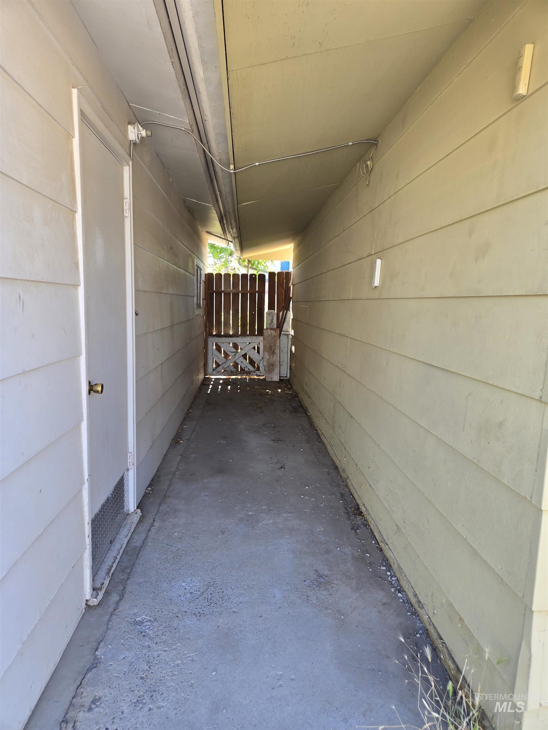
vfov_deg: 73.9
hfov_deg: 58.9
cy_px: 365
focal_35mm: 23
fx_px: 485
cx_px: 274
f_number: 1.8
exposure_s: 1/180
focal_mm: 5.4
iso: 50
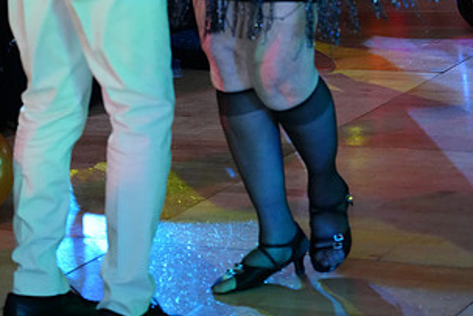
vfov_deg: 8.4
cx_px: 219
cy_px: -100
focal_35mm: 162
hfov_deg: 12.7
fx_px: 2129
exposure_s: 1/250
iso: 3200
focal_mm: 85
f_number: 4.5
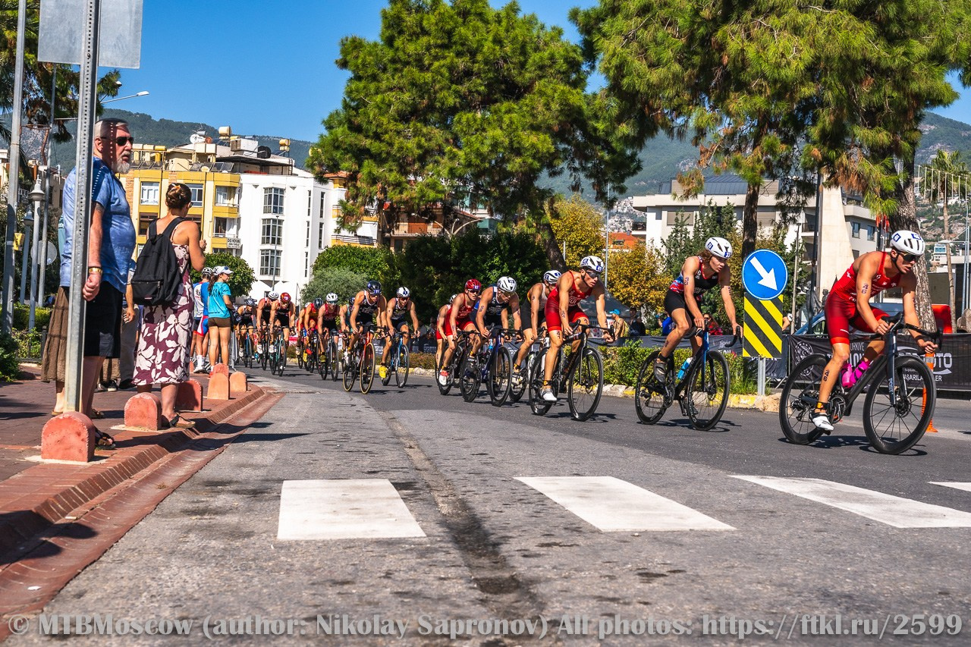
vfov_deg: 27.0
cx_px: 486
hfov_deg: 39.6
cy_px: 324
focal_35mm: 50
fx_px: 1348
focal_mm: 50
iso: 320
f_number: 9
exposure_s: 1/1600
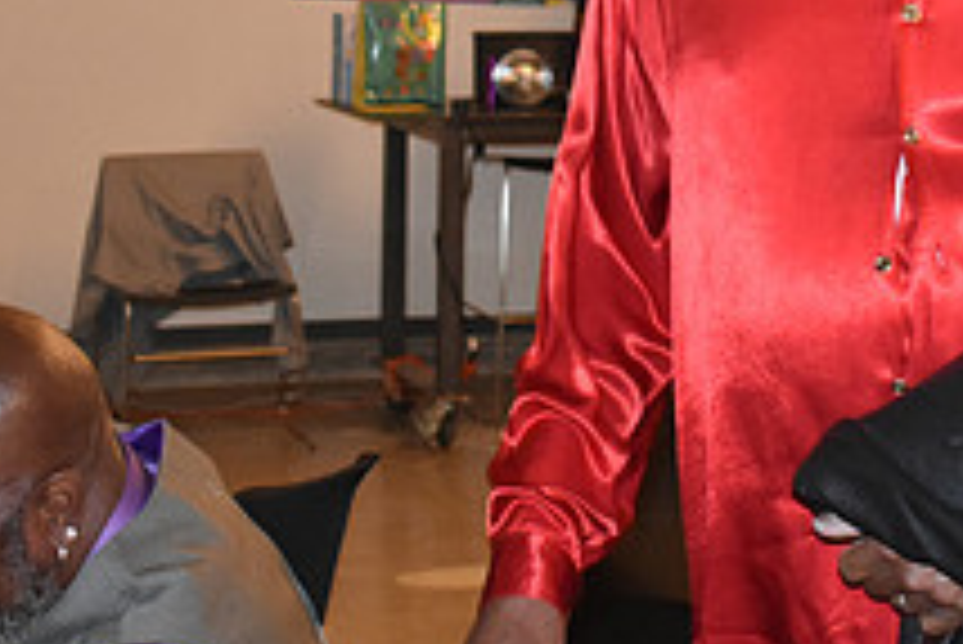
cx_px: 801
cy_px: -52
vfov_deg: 11.1
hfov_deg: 16.6
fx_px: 3266
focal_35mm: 122
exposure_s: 1/60
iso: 2800
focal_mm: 30
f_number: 4.2
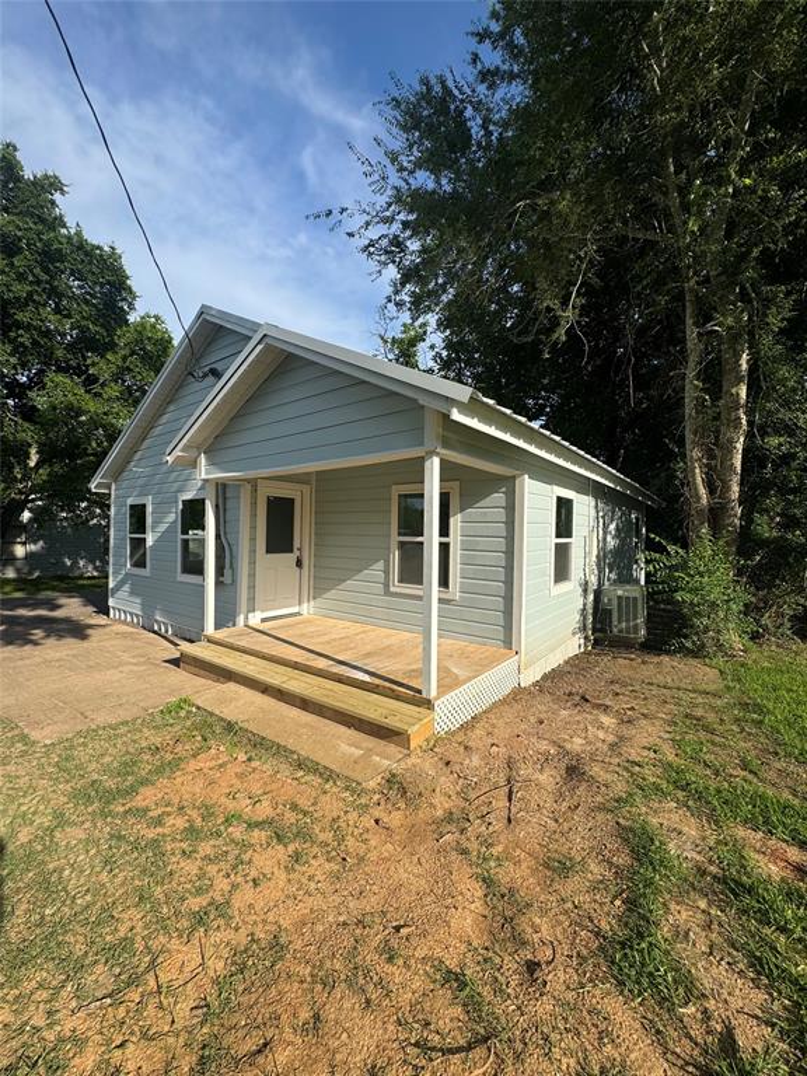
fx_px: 435
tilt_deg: -0.7
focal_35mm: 14
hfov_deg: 85.7
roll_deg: -0.1
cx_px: 404
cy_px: 538
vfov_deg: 102.1
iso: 50
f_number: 2.2
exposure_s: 1/2342
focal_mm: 2.22
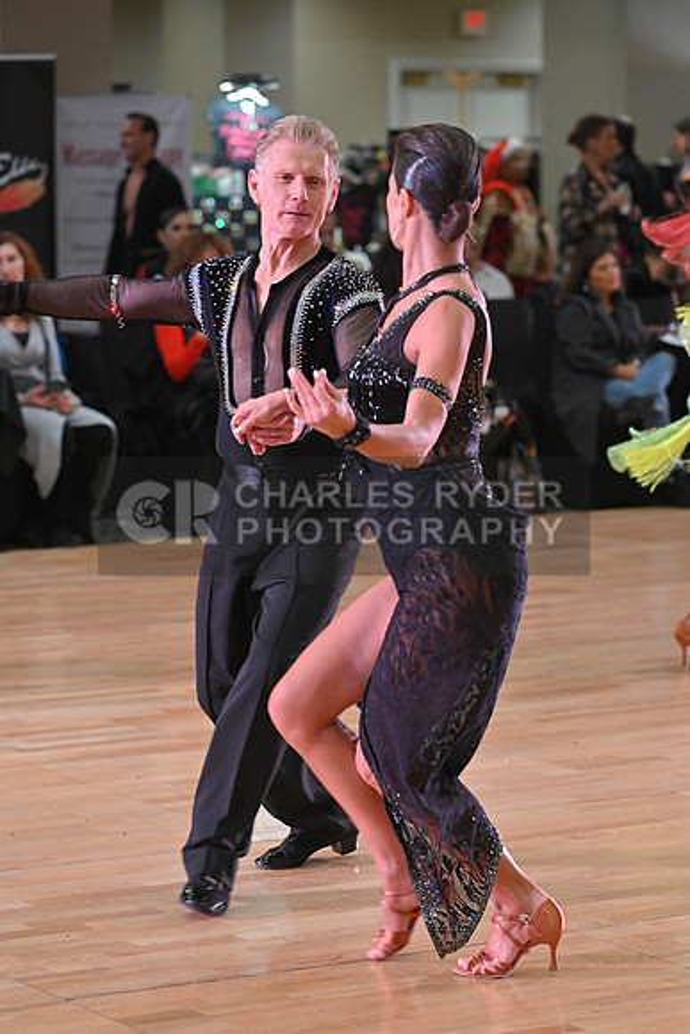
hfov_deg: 11.2
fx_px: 3505
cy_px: 517
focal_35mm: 122
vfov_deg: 16.8
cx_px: 345
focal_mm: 122
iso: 3200
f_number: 5
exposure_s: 1/320
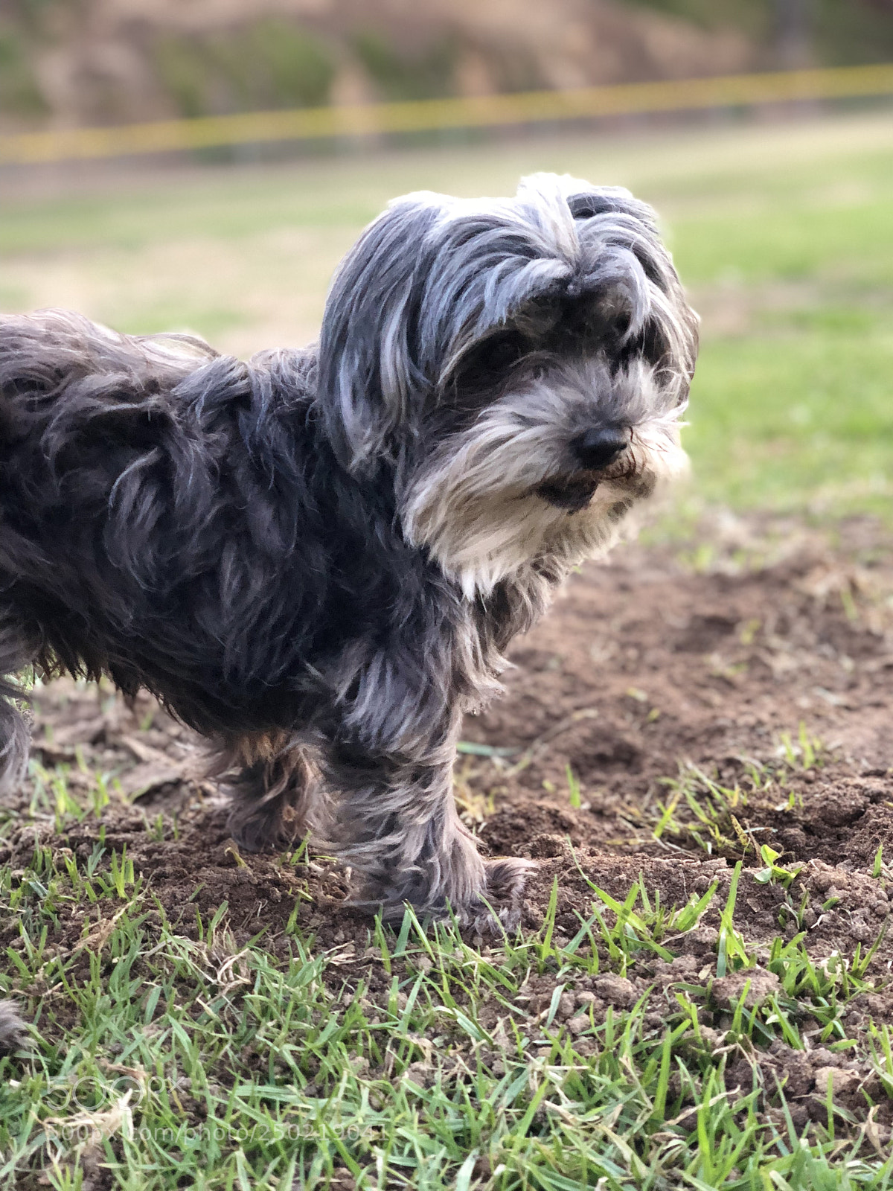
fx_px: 1789
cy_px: 596
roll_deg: +5.4
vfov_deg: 36.8
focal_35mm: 52
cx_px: 446
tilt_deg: -13.6
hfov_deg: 28.0
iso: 125
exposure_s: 1/24
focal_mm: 6
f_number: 2.4
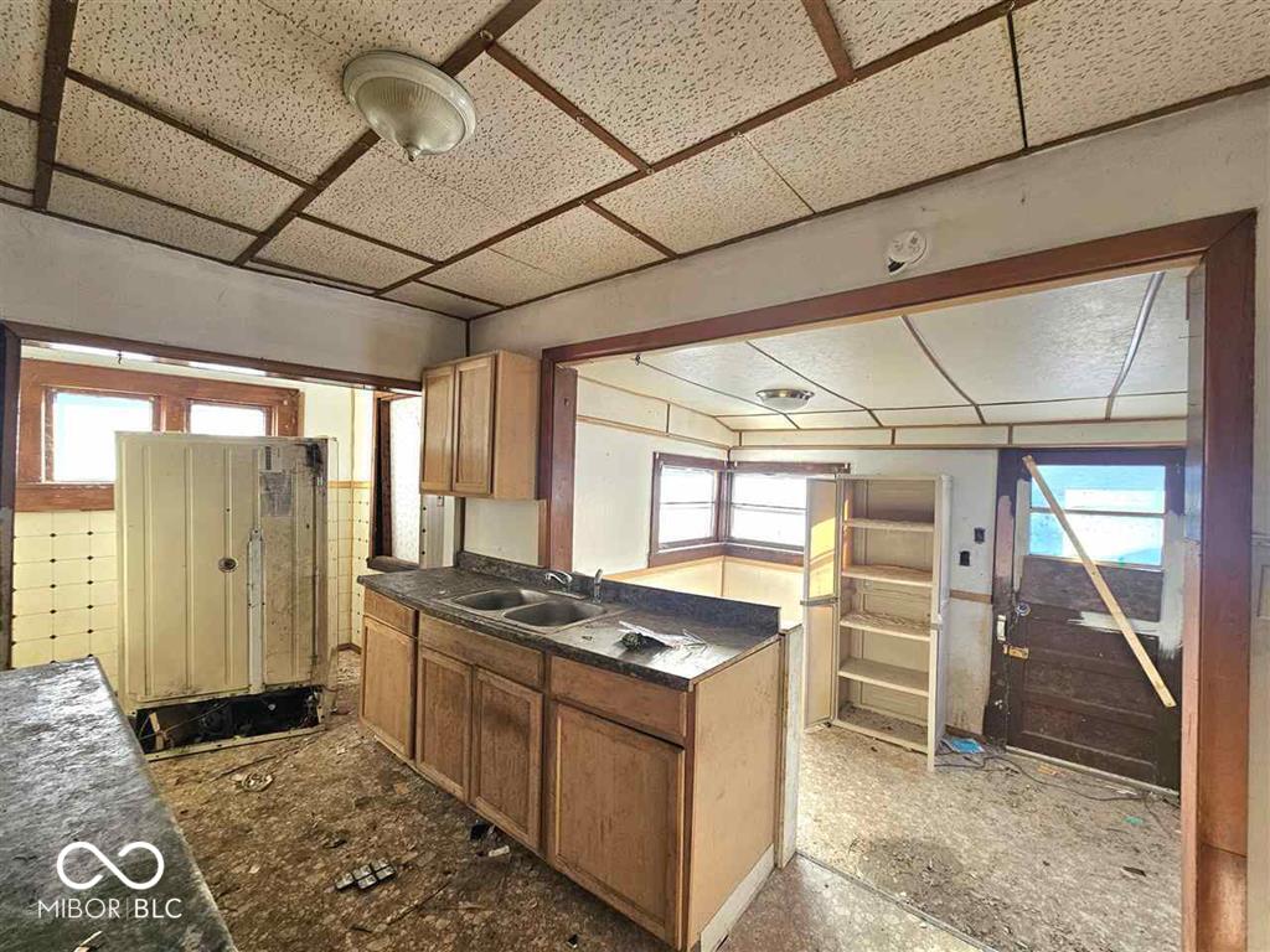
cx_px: 635
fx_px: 477
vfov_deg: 89.9
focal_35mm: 13
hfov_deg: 106.2
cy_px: 476
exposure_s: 1/60.2
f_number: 2.2
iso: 50
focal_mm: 2.2
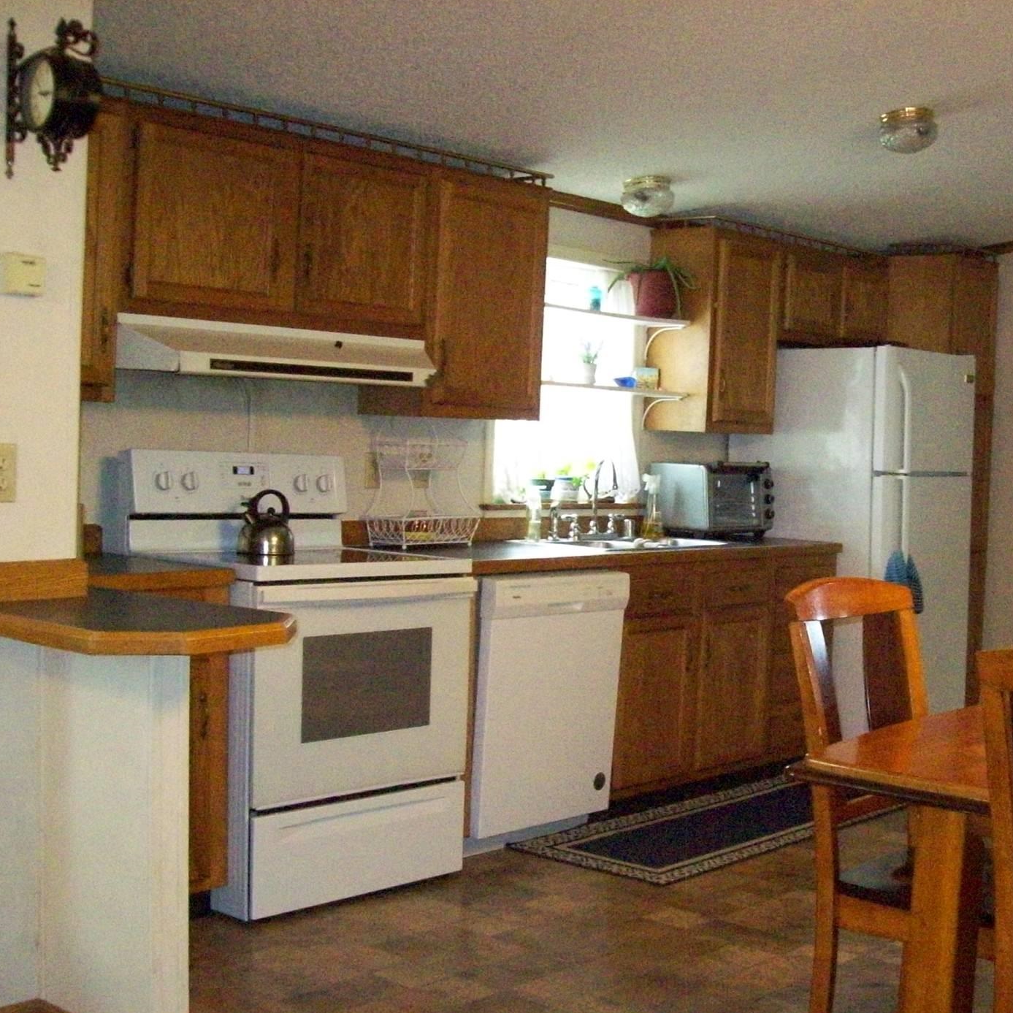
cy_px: 556
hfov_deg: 35.7
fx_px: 1556
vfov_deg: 36.0
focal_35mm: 47
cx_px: 666
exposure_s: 1/128
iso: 800
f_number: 2.7
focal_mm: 6
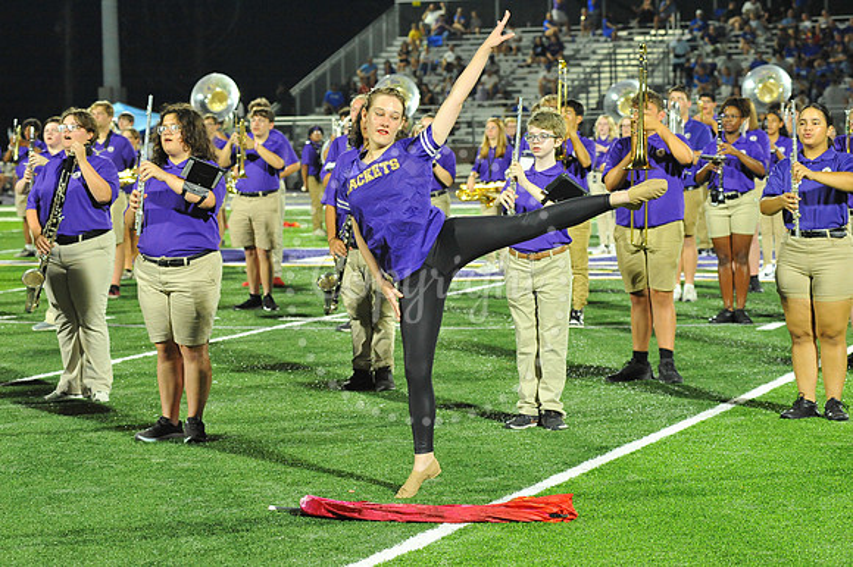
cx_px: 426
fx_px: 2486
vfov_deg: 13.0
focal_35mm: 105
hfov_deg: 19.5
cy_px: 284
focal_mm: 105
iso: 5000
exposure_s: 1/250
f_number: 5.6
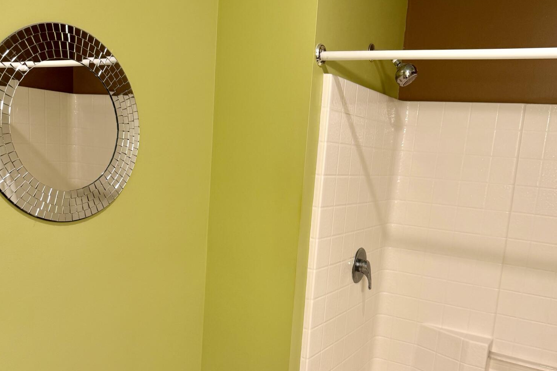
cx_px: 277
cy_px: 246
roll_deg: -3.3
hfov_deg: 55.8
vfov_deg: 38.5
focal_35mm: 34
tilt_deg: -9.4
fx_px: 526
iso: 125
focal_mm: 6.76
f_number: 1.78
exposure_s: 1/60
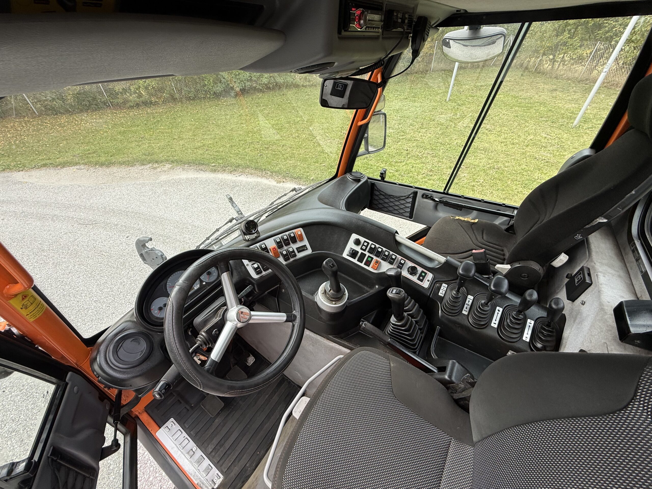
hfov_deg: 102.1
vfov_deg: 85.7
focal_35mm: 14
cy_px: 244
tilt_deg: -41.4
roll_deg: +3.3
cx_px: 326
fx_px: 264
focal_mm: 2.22
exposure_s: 1/203
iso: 50
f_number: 2.2
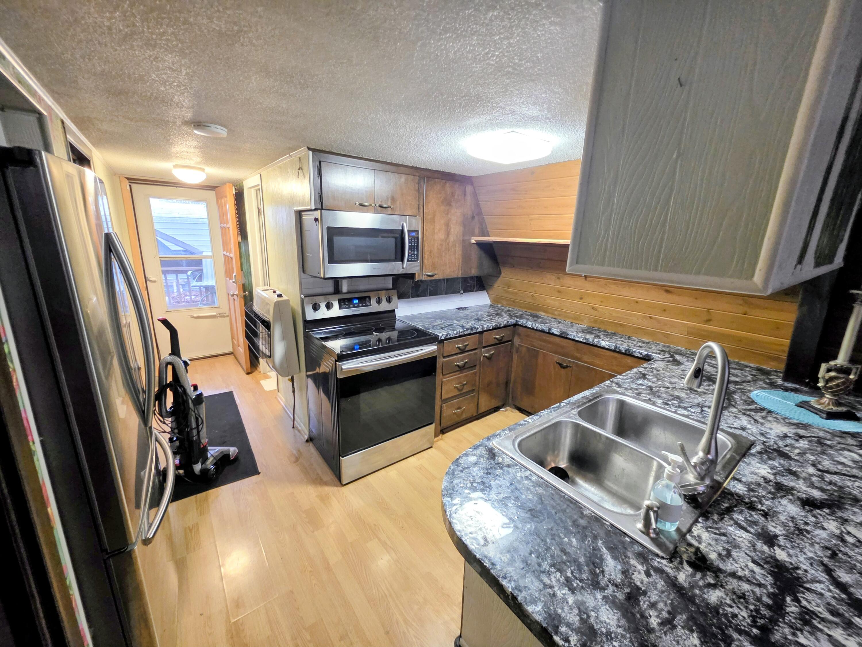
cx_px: 431
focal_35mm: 13
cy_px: 324
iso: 640
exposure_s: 1/60
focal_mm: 2.2
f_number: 1.9
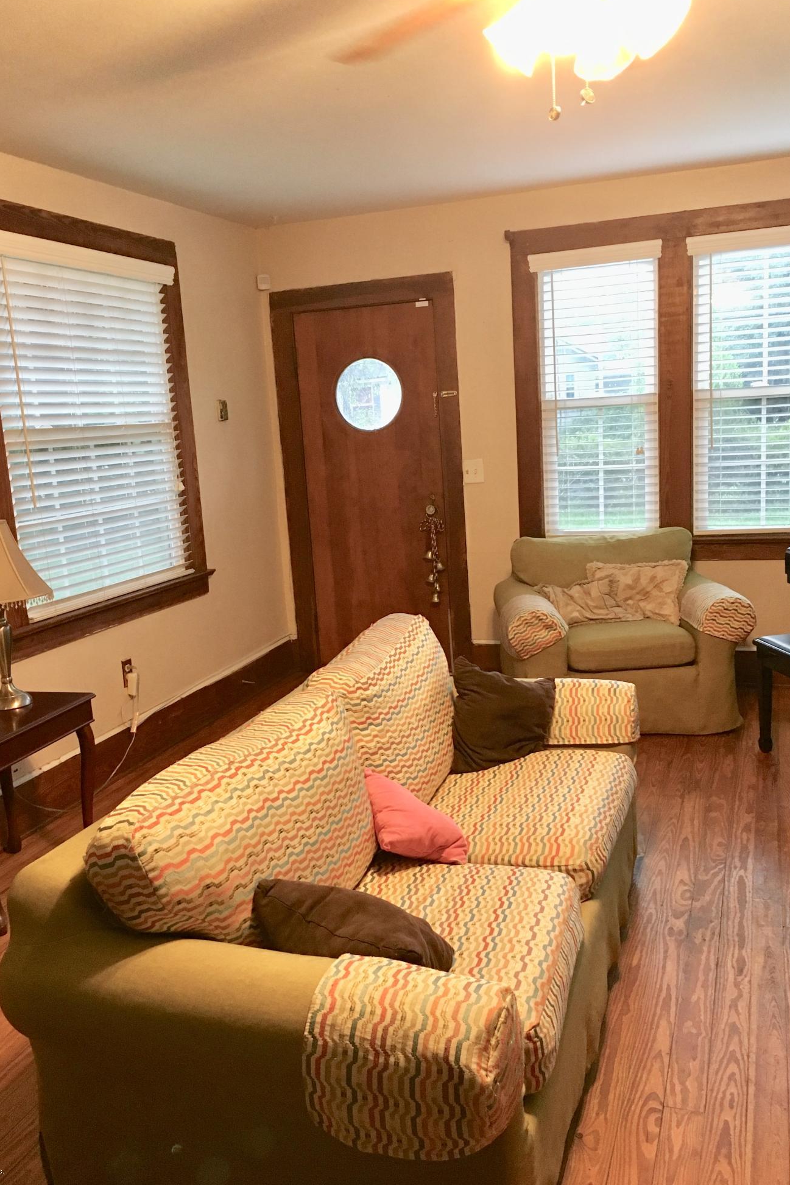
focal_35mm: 31
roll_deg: +3.3
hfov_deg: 42.3
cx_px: 388
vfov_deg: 60.3
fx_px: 1021
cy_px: 600
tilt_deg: -10.9
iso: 160
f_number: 2.2
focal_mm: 4.15
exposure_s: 1/30
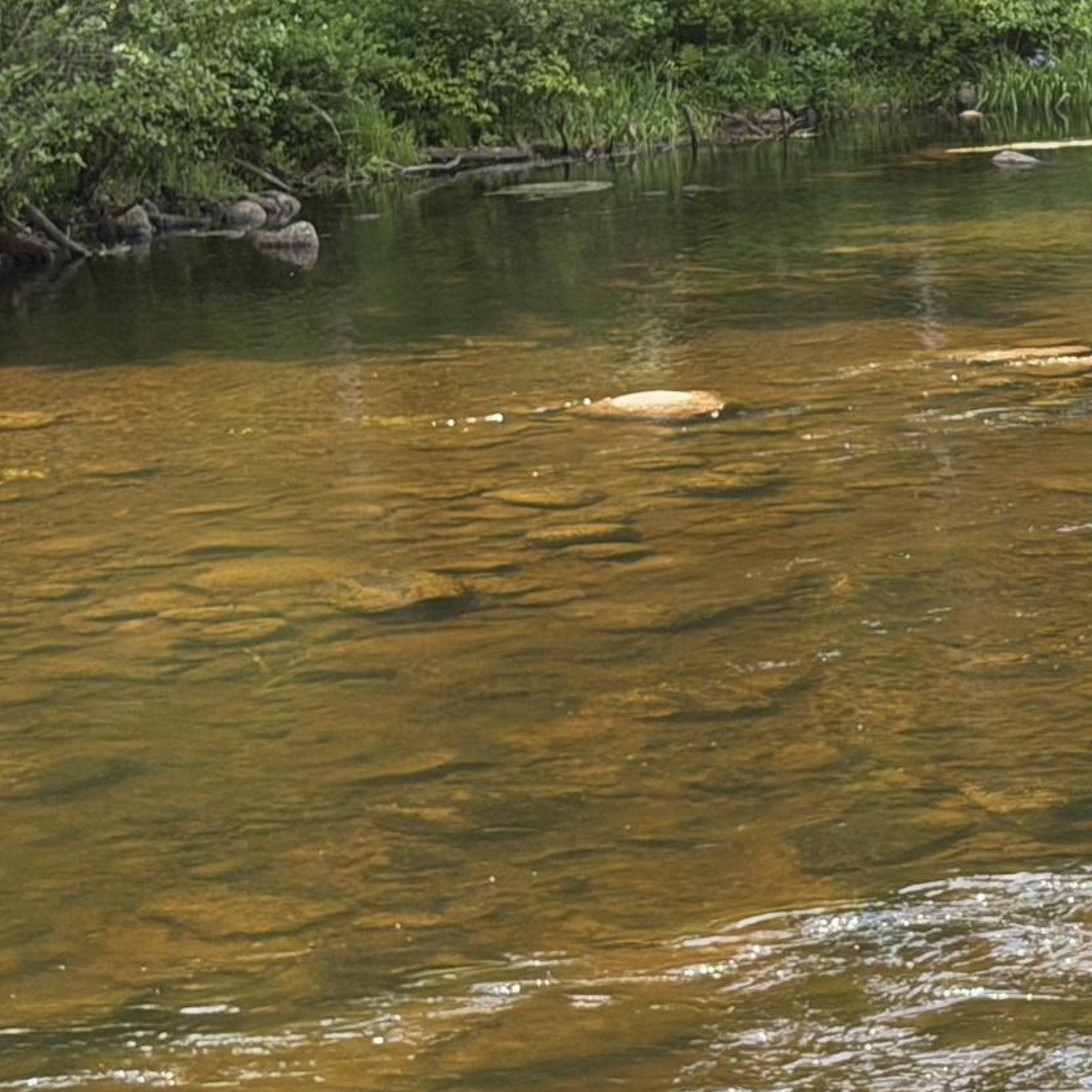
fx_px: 5568
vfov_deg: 11.2
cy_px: 573
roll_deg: +2.5
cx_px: 1340
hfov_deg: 11.0
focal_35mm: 156
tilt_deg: -9.2
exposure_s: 1/527
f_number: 1.78
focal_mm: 6.76
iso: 64
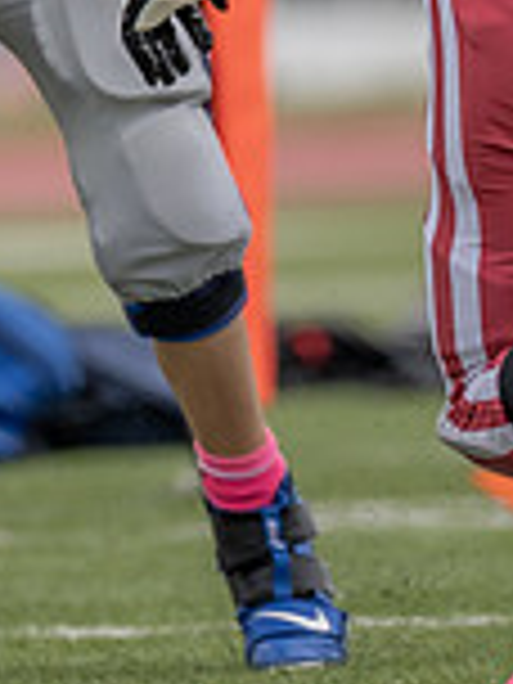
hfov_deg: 1.1
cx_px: 315
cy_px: -240
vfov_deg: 1.4
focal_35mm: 1389
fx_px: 27446
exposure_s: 1/1250
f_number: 2.8
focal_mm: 200
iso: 200
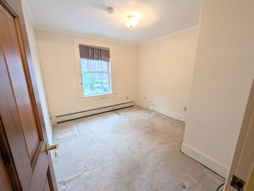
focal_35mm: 13
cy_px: 96
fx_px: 96
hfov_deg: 106.1
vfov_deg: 90.1
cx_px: 127
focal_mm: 1.95
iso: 81
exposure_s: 1/40
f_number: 2.2
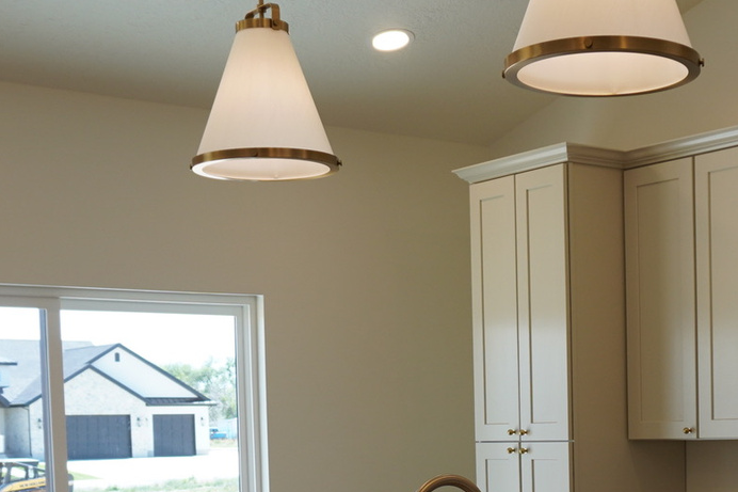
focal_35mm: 71
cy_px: 558
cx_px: 544
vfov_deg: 18.4
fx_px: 1455
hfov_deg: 28.1
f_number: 4
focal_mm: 16
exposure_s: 1/160
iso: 125
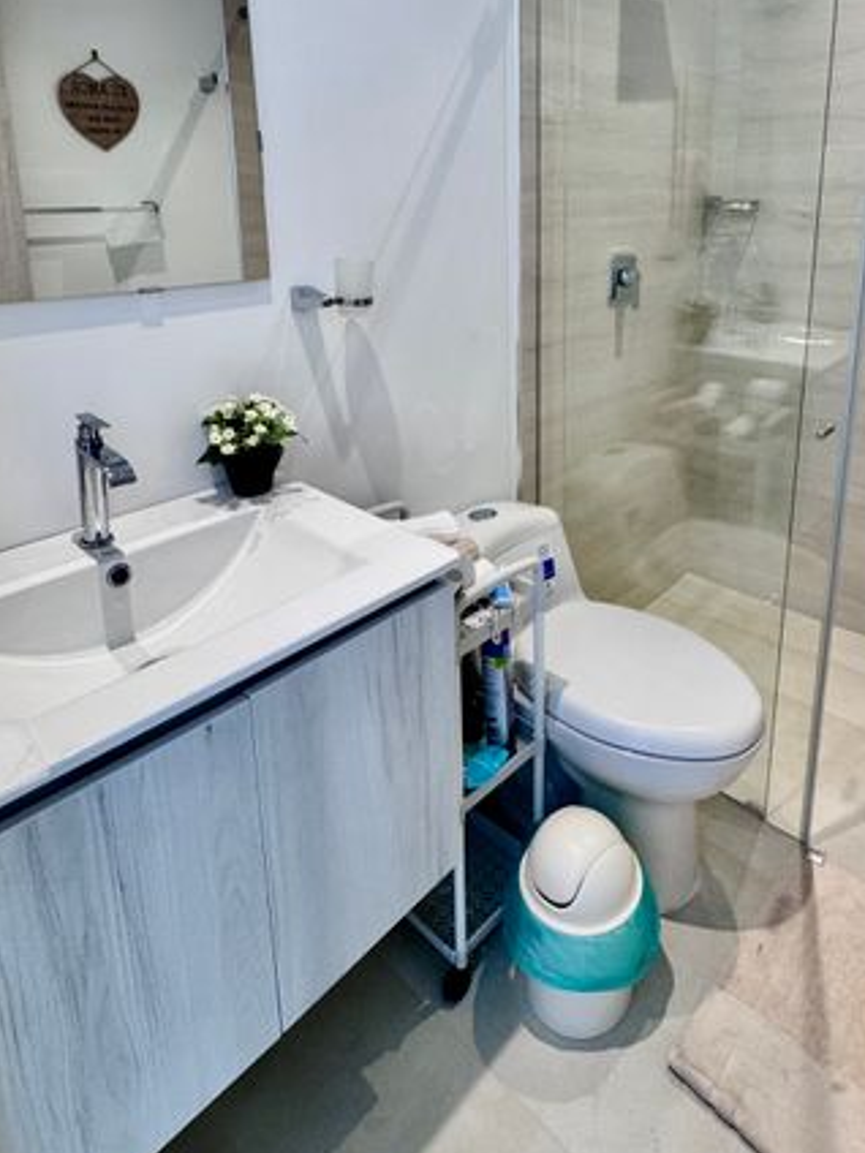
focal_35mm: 22
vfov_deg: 73.5
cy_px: 363
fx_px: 733
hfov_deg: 60.2
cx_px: 547
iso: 200
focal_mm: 2.22
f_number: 2.2
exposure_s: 1/120
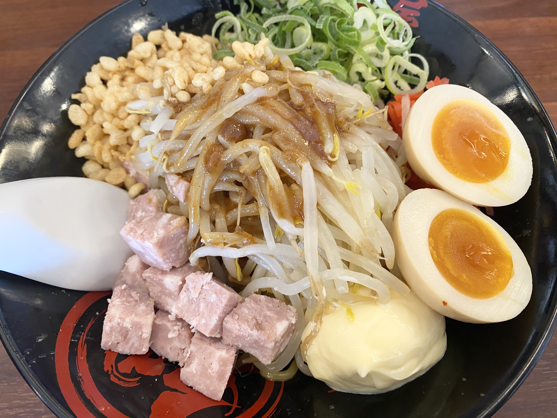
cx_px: 278
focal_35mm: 25
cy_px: 209
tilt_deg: -63.5
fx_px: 402
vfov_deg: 54.9
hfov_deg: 69.4
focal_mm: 4.25
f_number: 1.8
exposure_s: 1/50
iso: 200
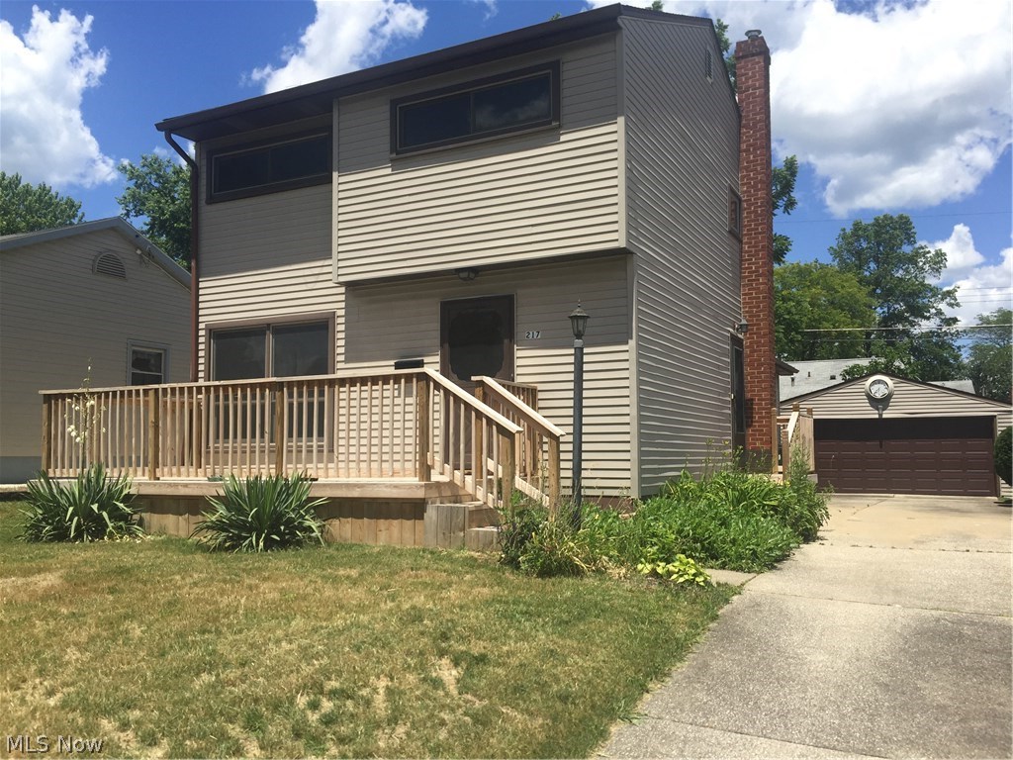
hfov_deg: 61.7
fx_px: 849
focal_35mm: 29
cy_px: 380
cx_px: 506
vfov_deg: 48.2
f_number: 2.2
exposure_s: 1/2198
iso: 32
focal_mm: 4.15
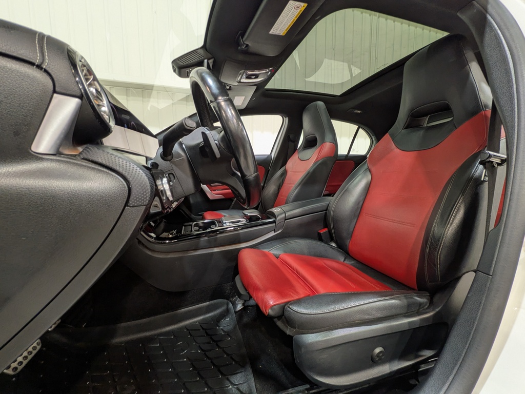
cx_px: 262
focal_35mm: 14
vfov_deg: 85.7
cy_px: 197
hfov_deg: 102.1
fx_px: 212
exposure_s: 1/30
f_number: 2.2
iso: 83
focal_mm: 1.83
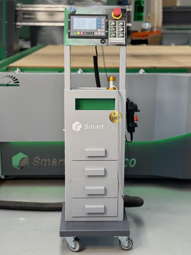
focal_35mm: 48
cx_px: 96
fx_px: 353
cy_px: 128
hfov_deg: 30.3
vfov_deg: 39.7
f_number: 1.78
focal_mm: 6.76
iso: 100
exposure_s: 1/120
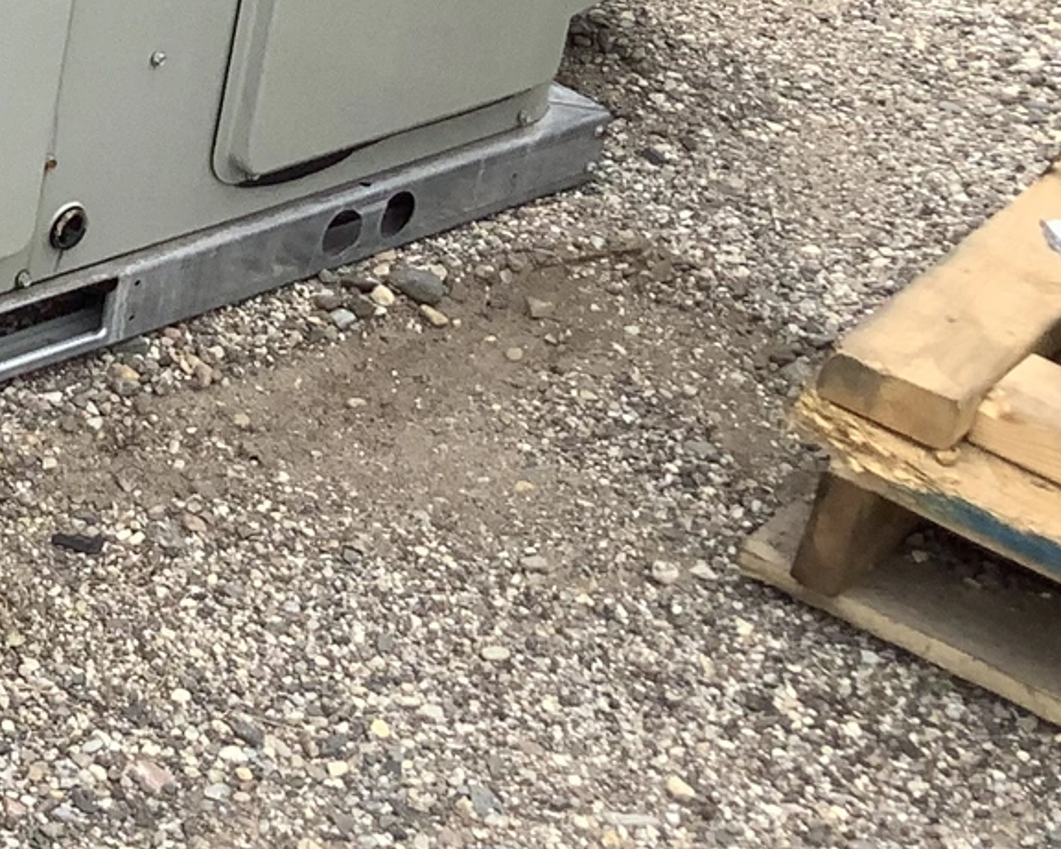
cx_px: -711
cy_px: -291
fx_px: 3298
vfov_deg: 14.0
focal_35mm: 105
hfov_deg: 16.1
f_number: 2.4
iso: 25
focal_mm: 3.3
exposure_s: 1/696
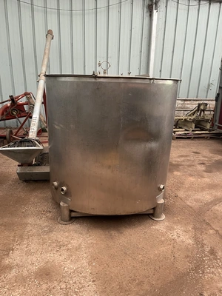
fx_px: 222
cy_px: 148
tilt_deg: -17.1
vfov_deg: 67.3
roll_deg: -1.5
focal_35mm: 26
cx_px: 111
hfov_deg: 53.1
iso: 125
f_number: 1.6
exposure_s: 1/68
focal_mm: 5.1
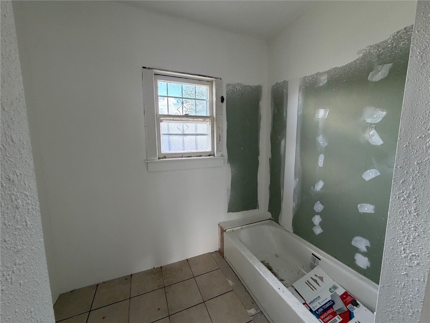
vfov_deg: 85.7
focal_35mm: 14
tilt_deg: -6.5
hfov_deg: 102.1
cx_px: 215
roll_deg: +1.1
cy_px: 162
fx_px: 174
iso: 320
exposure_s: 1/88
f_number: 2.2
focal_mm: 2.22
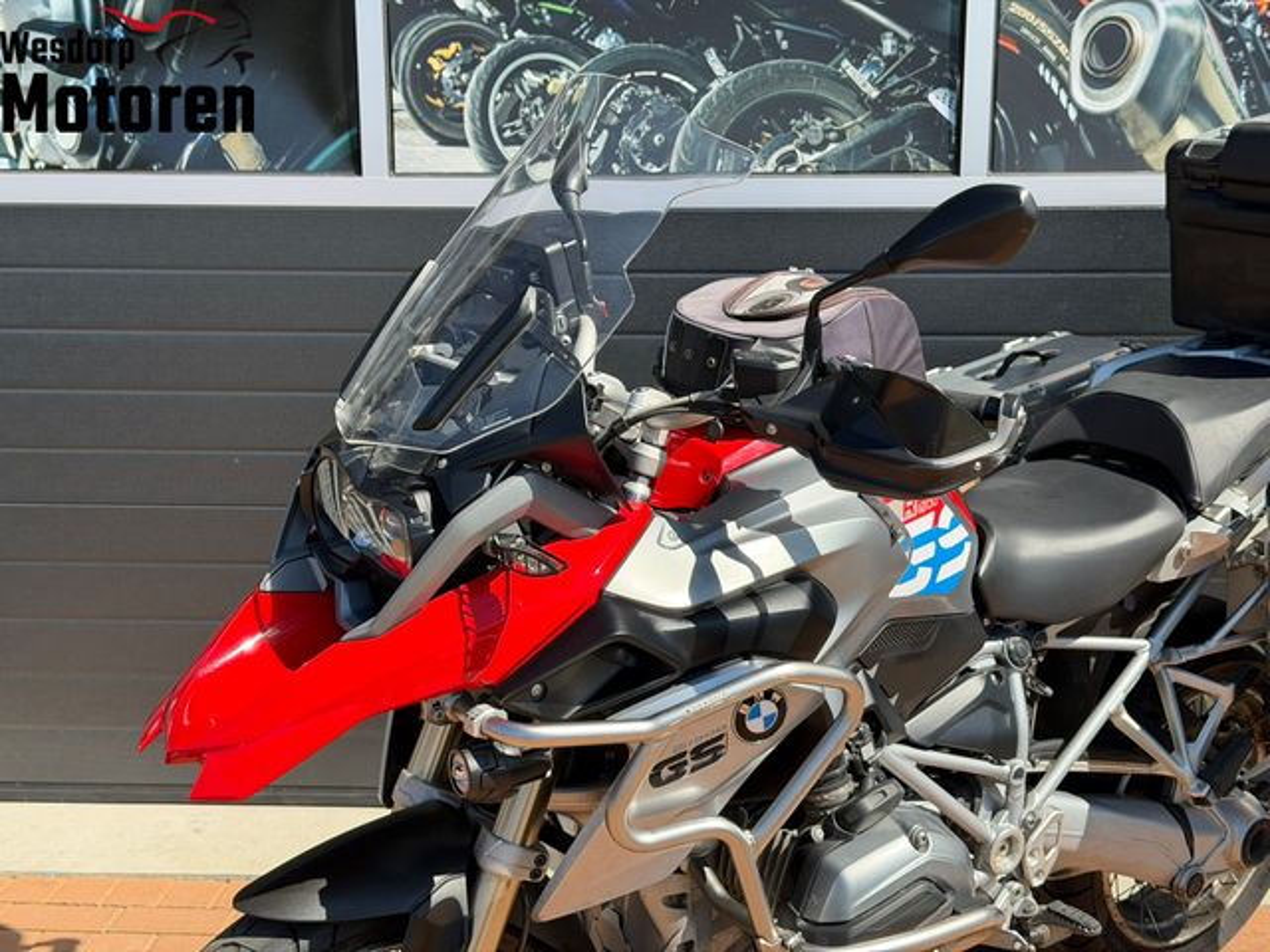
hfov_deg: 39.7
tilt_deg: -12.1
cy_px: 476
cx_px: 635
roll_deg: +0.4
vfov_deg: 30.3
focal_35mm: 48
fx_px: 1761
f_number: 1.78
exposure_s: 1/1883
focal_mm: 6.76
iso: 64
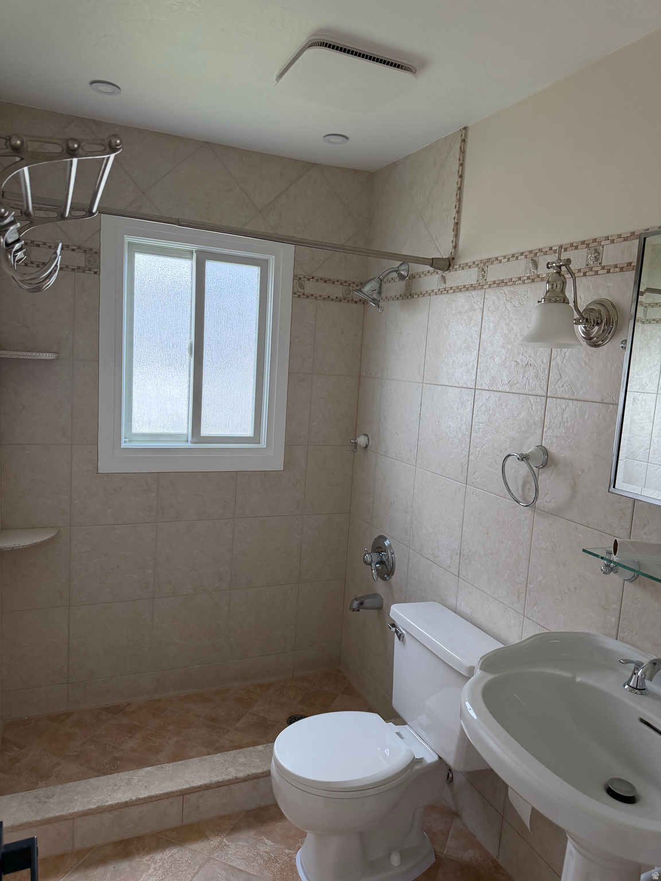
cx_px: 330
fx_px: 611
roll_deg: -4.0
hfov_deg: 56.8
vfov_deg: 71.6
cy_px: 440
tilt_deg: -7.6
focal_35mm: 24
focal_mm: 6.76
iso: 200
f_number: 1.78
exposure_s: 1/176
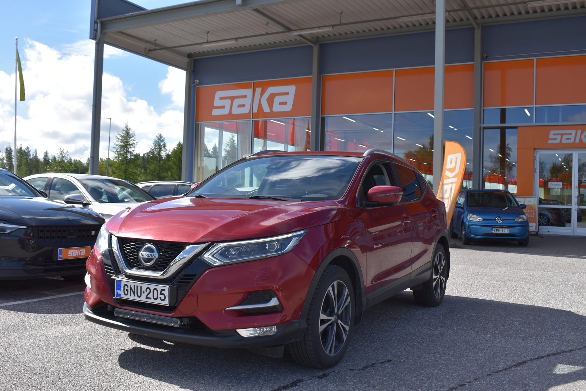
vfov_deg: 38.4
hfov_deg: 55.1
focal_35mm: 34
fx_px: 562
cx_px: 293
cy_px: 196
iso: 200
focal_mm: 23
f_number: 8
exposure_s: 1/500
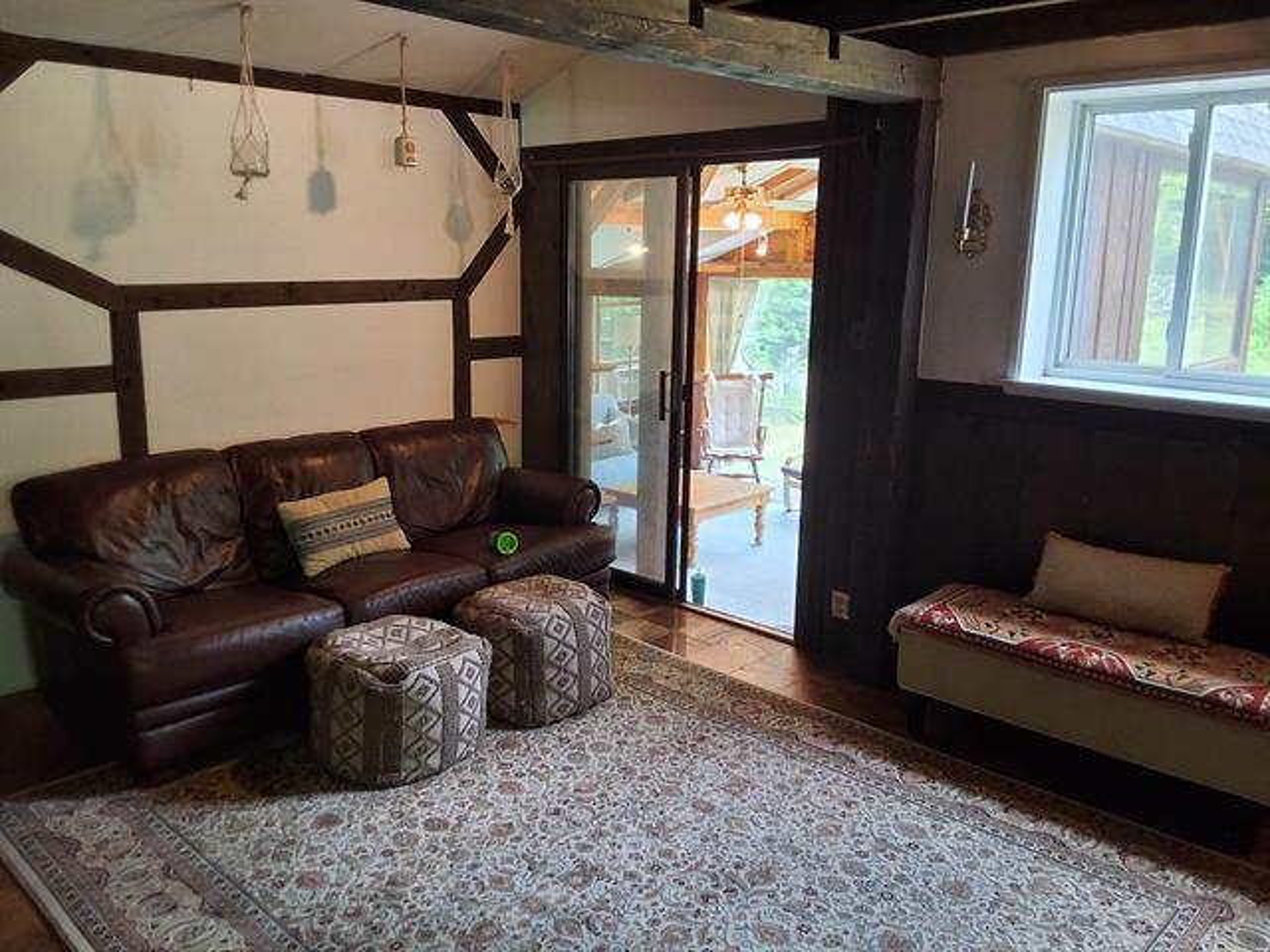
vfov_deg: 49.7
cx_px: 635
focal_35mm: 28
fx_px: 1027
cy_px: 476
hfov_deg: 63.4
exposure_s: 1/40
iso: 160
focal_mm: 2.91
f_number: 1.9
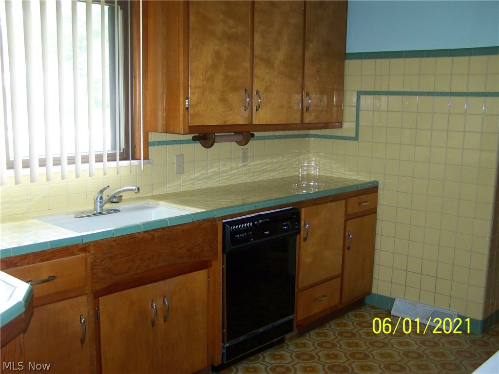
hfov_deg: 49.0
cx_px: 250
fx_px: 548
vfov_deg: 37.7
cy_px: 187
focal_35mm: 38
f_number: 2.8
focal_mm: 6.3
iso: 200
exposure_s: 1/30
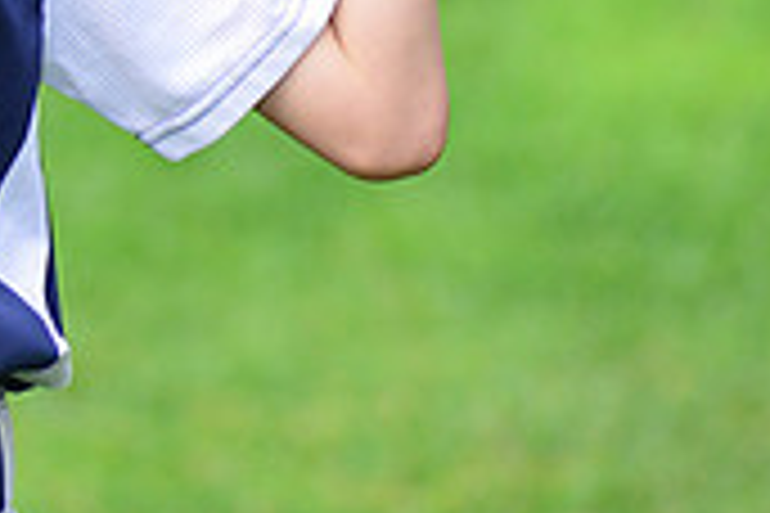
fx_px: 11613
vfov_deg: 2.5
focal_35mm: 543
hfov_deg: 3.8
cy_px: -322
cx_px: -221
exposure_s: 1/200
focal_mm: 160
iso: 320
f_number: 5.6
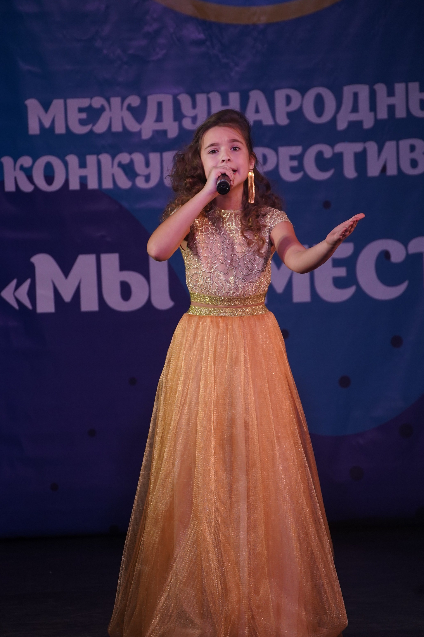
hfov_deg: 4.6
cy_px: 301
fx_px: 5336
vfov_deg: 6.8
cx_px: 203
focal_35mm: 302
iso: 1600
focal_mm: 229
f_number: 5.6
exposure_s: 1/250
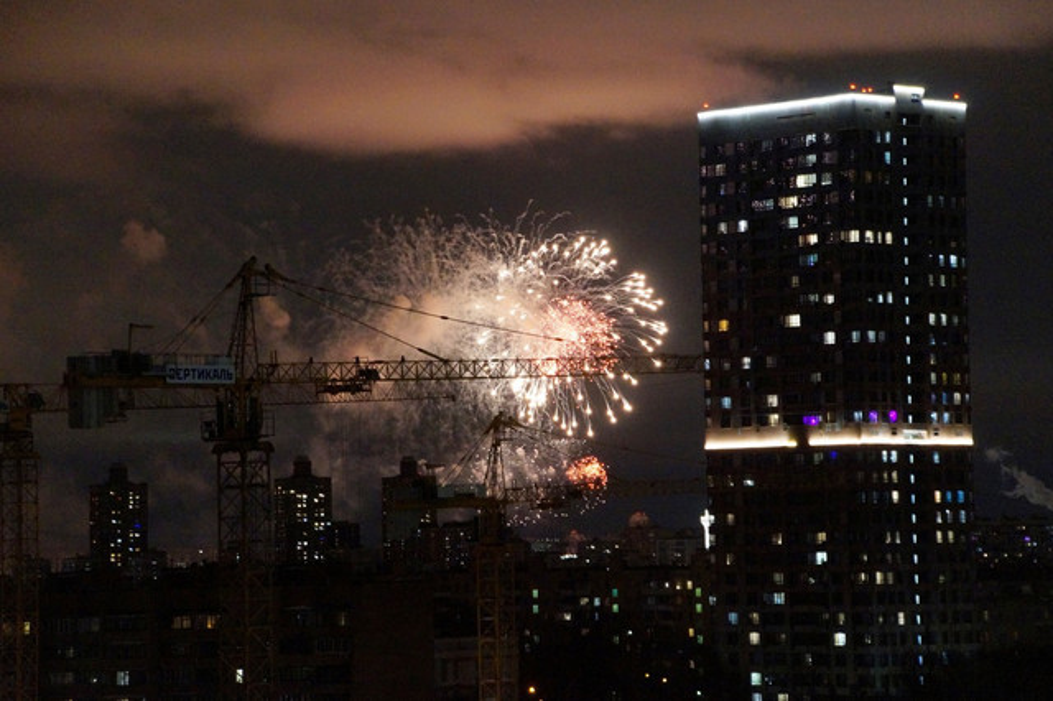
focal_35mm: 135
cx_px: 526
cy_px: 350
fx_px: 3947
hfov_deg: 15.2
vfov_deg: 10.1
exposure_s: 1/20
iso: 3200
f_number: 5.6
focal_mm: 90
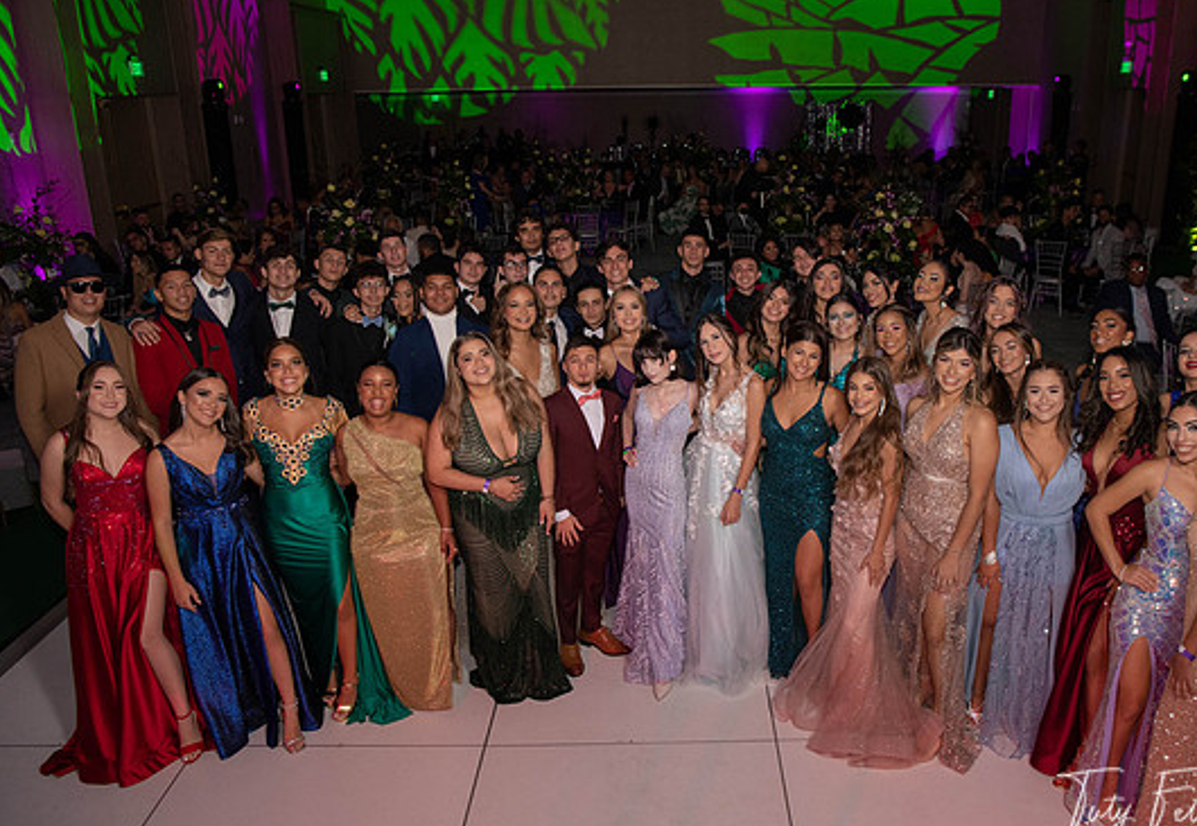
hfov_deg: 64.7
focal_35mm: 28
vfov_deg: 47.4
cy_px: 436
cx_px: 672
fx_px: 941
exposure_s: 1/125
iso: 1250
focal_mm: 24
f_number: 6.3
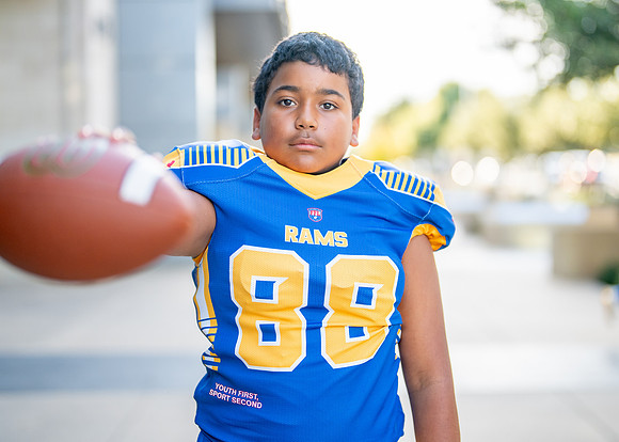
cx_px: 324
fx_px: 1063
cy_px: 196
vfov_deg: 23.5
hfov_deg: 32.5
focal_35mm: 60
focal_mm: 50
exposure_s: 1/2000
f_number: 1.2
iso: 200
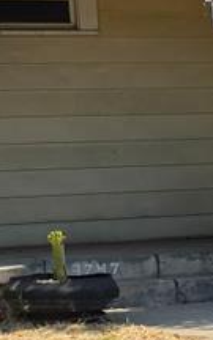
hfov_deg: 7.6
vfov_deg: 12.4
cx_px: 354
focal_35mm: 169
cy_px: 233
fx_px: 1570
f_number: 1.4
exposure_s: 1/5294
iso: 64
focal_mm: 6.5
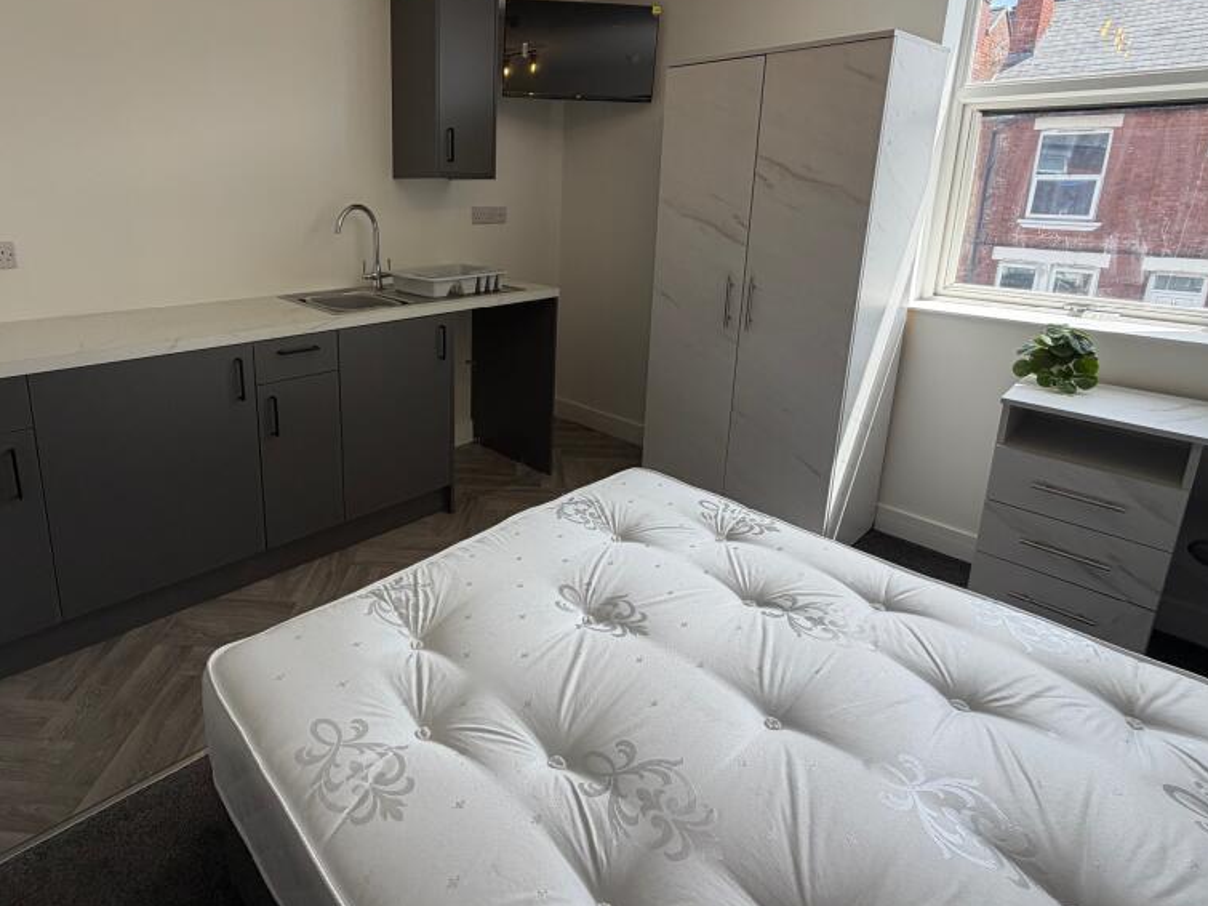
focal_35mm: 19
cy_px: 335
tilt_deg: -13.2
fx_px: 663
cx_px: 485
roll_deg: -0.4
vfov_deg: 67.5
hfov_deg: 83.7
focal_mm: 2.22
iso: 40
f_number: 2.2
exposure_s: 1/131
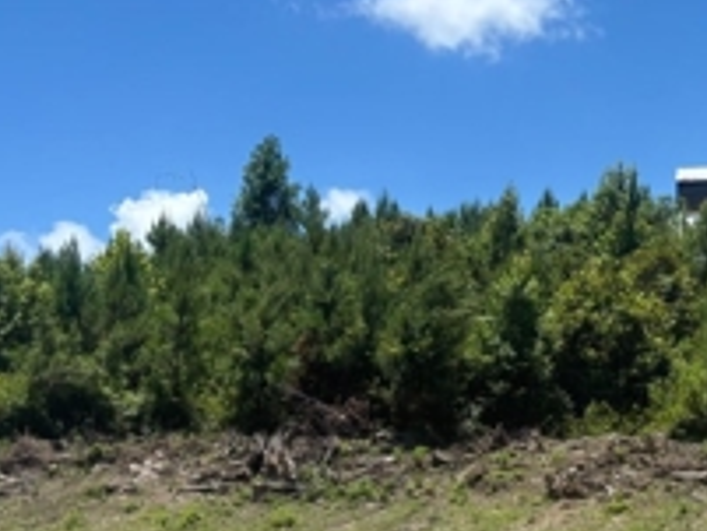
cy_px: 348
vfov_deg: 21.3
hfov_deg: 26.4
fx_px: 1410
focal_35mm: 69
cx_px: 737
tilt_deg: +6.6
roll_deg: +0.6
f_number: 1.6
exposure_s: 1/3311
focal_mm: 5.96
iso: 50
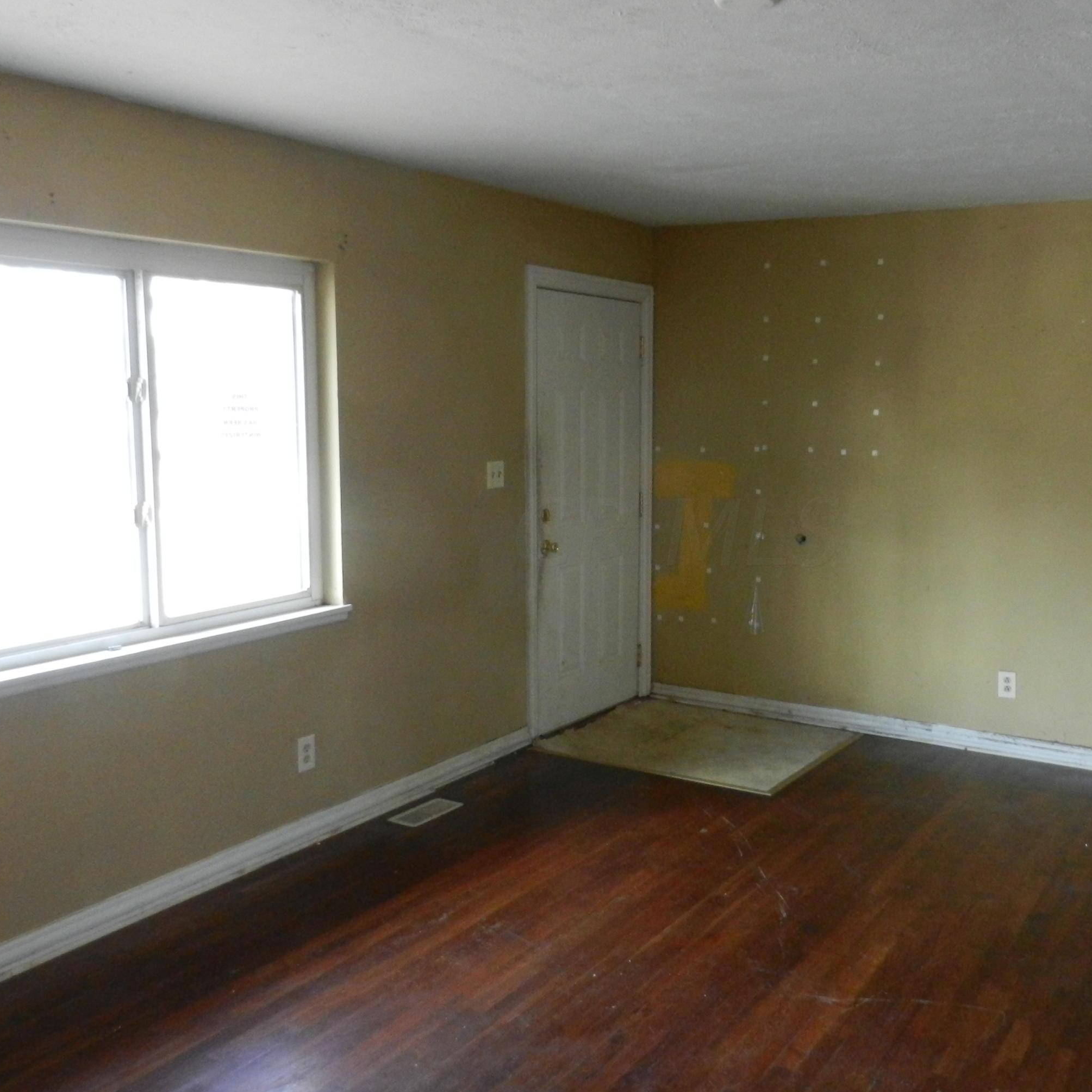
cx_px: 677
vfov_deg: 49.7
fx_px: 1178
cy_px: 532
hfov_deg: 49.3
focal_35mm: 33
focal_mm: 4.5
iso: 640
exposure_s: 1/50
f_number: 3.5
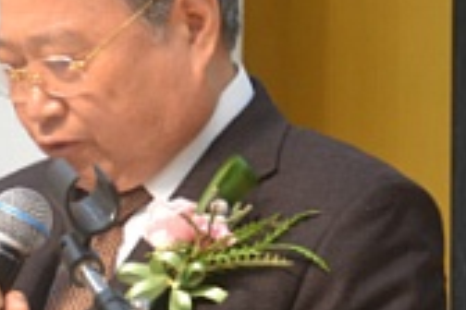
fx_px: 2951
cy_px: 72
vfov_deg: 6.0
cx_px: -116
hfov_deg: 8.9
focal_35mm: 228
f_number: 5.3
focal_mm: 44
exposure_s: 1/60
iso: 800
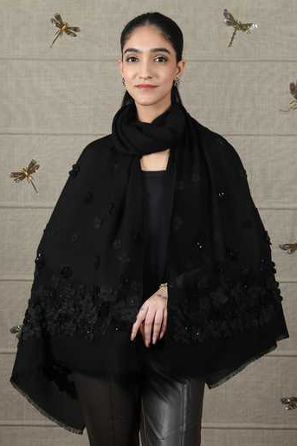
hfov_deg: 13.4
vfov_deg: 20.0
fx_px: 1263
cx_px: 149
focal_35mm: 102
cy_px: 220
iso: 160
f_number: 18
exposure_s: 1/100
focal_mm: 100
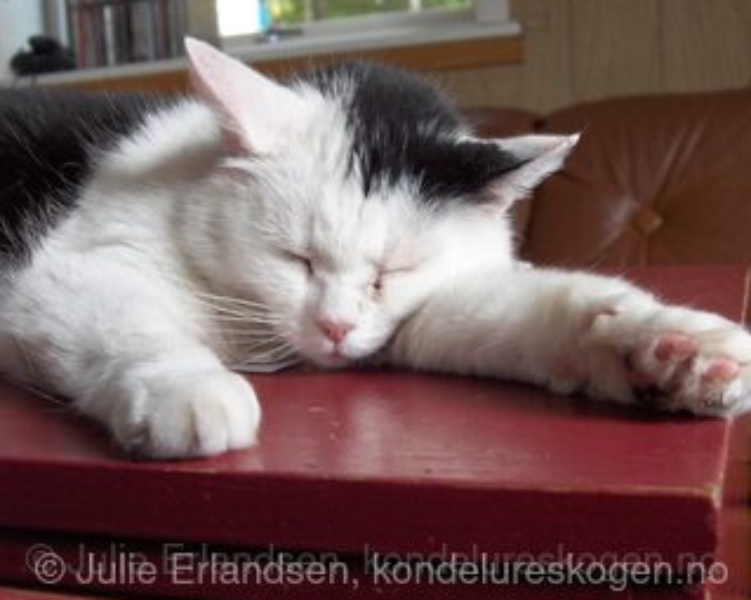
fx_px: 1044
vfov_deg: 32.1
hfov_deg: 39.5
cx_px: 399
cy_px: 304
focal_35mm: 47
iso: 200
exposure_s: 1/62.7
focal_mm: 9
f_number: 2.9
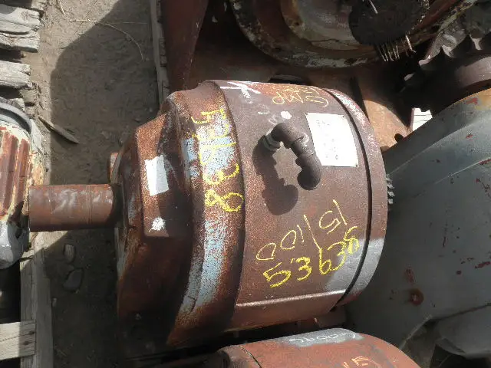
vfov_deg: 40.7
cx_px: 246
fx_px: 496
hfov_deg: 52.6
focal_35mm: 35
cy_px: 184
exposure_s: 1/500
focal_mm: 6.1
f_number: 3.2
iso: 64
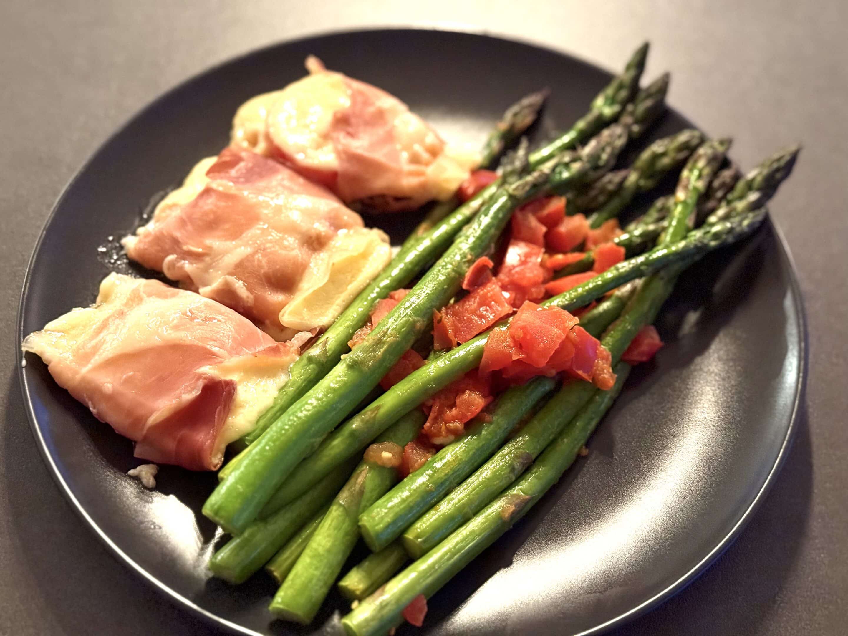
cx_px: 424
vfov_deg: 30.3
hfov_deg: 39.7
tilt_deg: -54.8
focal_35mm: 48
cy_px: 318
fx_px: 1176
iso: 640
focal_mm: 6.76
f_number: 1.78
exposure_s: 1/25
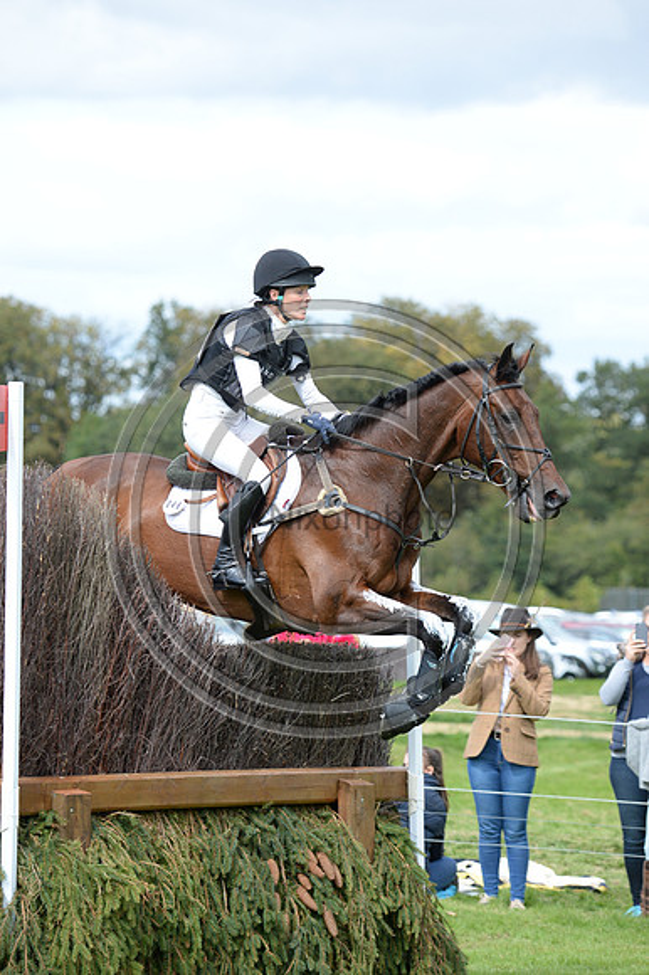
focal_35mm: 210
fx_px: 5685
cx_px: 324
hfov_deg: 6.5
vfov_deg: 9.8
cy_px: 488
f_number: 5.6
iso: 800
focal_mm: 210
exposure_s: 1/1250
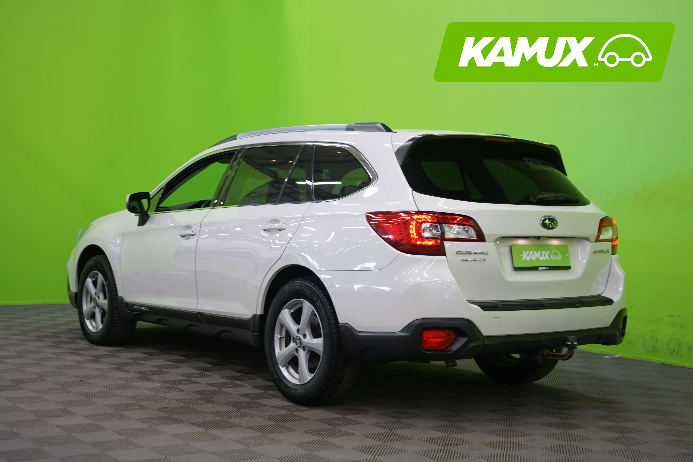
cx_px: 346
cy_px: 231
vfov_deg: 26.5
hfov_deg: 38.9
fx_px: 982
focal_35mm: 51
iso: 400
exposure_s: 1/10
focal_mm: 51
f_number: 4.5
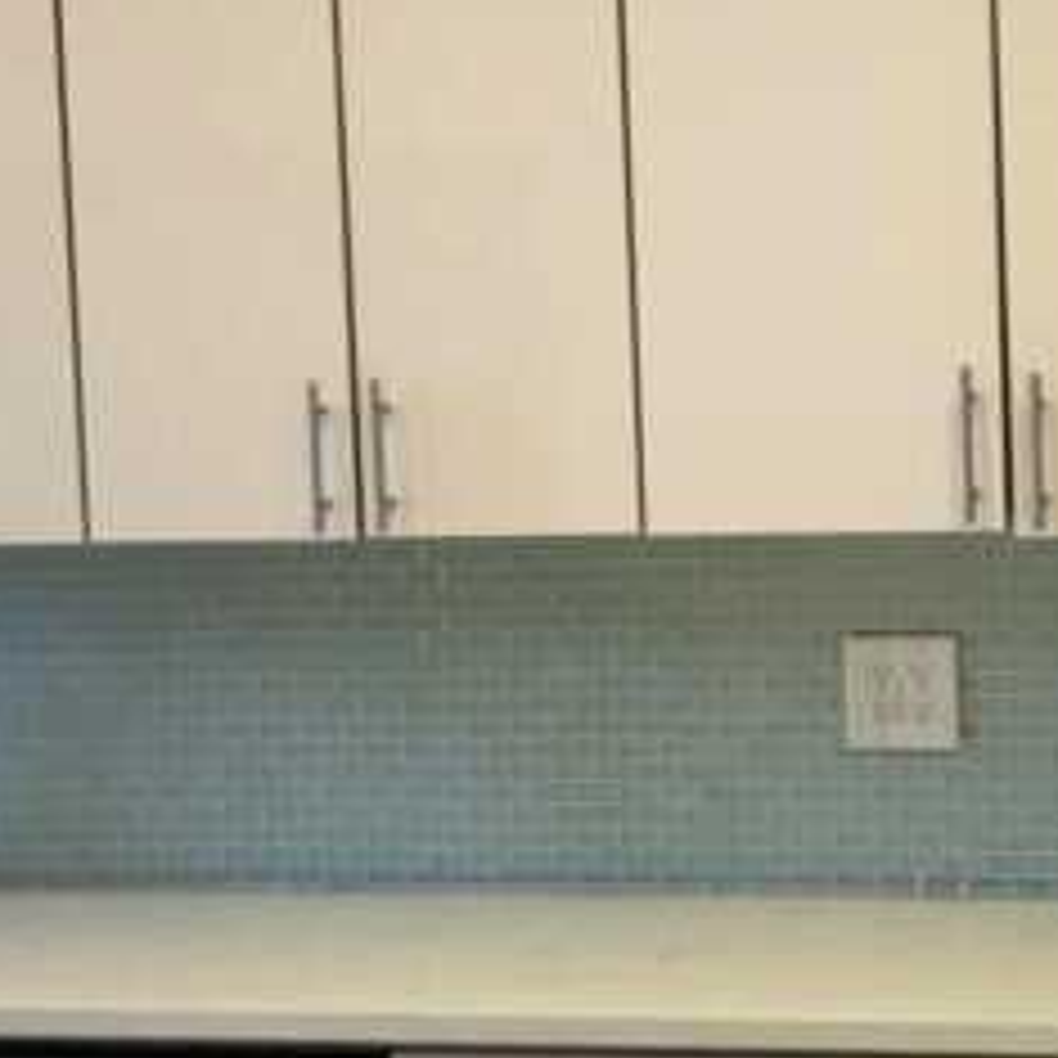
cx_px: 981
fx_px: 3735
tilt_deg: -5.5
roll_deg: +1.5
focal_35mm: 108
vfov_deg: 16.1
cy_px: 702
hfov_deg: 15.9
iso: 32
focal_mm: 4
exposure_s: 1/30
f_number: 1.8
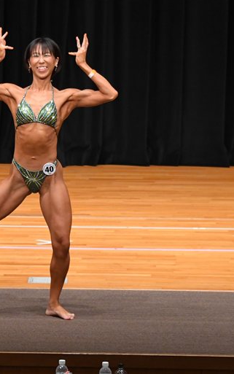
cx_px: 24
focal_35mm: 311
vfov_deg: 6.7
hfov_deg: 4.2
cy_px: 187
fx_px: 3171
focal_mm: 135
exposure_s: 1/400
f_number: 5.6
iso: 4000
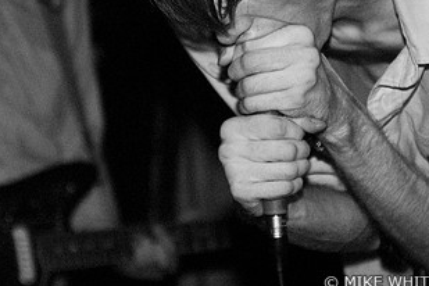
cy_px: 26
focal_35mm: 197
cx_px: 230
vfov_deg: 7.0
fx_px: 2347
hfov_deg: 10.4
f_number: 2.8
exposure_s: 1/30
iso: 1600
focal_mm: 70
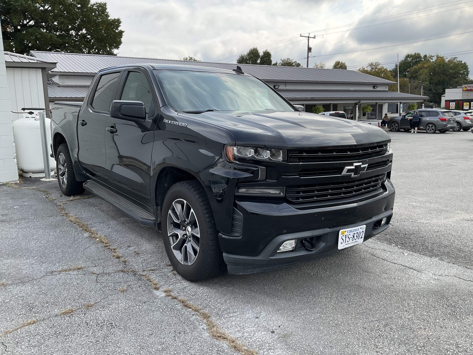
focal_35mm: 29
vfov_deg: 48.2
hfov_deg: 61.7
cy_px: 178
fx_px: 396
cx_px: 236
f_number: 1.8
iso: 25
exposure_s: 1/650
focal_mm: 3
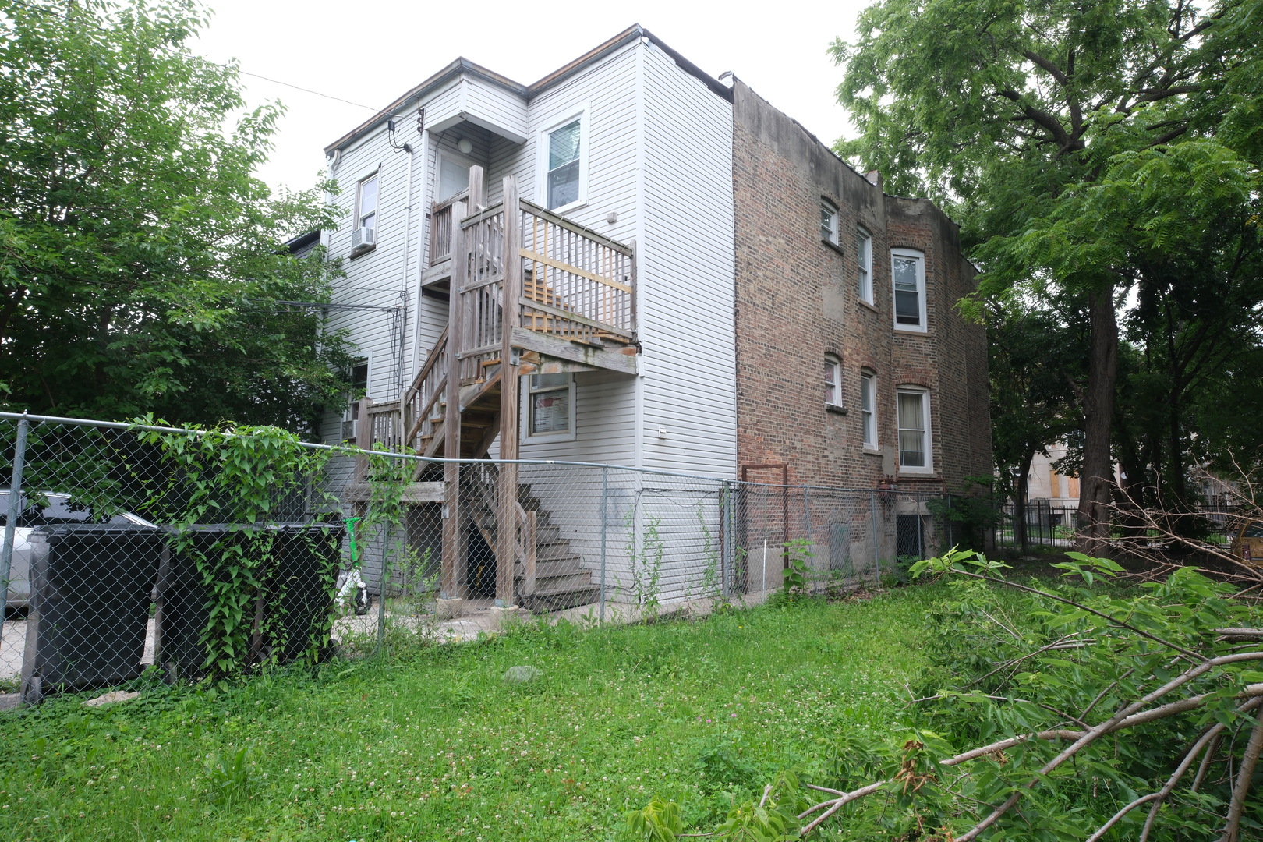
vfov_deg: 61.9
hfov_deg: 84.0
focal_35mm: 20
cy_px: 421
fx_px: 702
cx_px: 632
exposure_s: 1/30
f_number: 10
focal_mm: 13
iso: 320
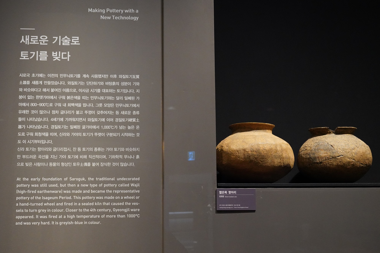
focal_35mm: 44
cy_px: 126
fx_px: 464
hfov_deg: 44.5
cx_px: 190
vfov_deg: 30.5
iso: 6400
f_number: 6.3
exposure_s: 1/100
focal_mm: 44
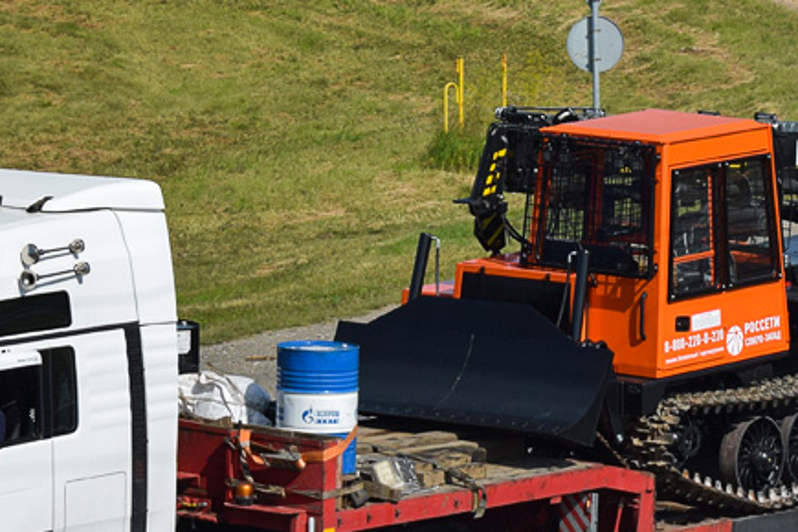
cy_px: 231
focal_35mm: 227
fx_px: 5040
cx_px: 416
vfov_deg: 6.0
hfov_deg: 9.1
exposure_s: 1/1250
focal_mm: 55
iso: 200
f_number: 7.1
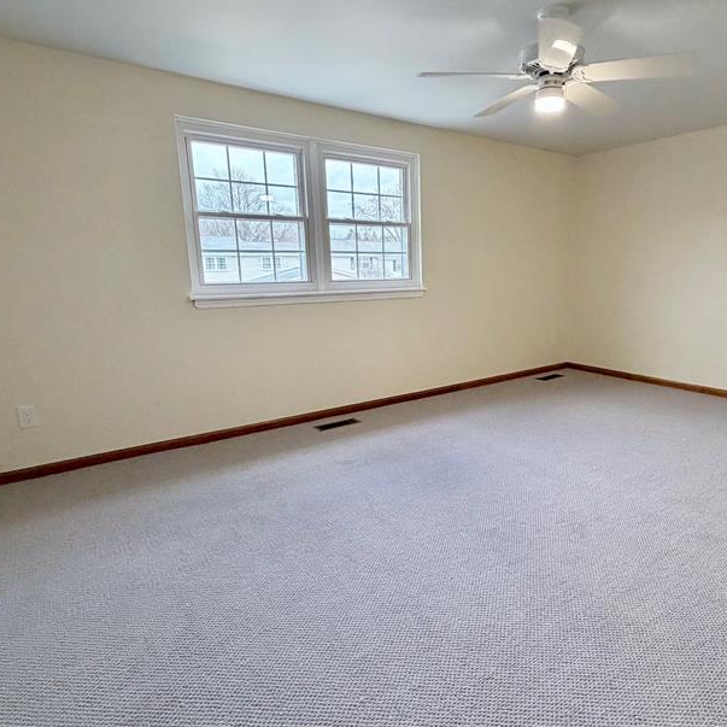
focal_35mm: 21
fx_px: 499
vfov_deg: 72.1
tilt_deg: -11.6
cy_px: 367
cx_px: 450
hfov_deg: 71.1
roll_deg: +0.7
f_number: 2.2
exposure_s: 1/120
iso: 320
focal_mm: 2.22
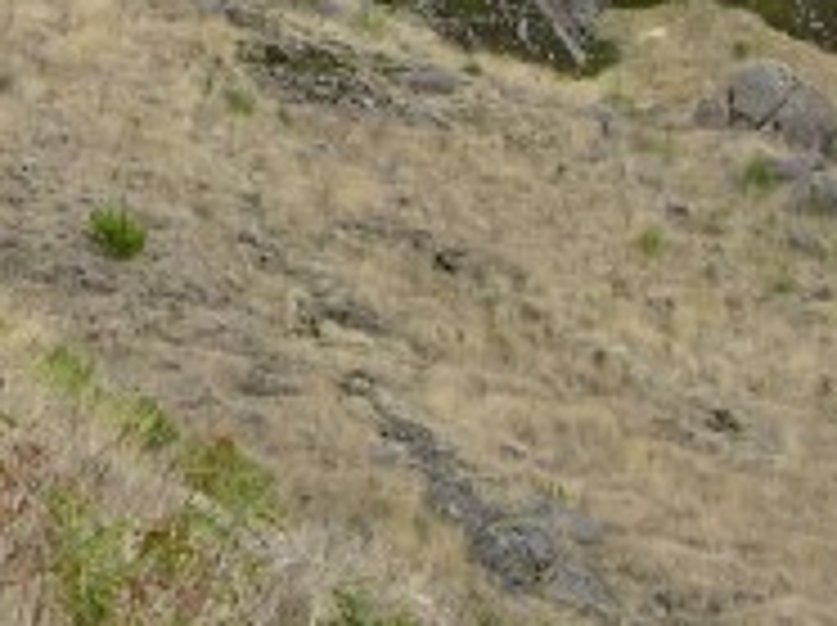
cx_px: -288
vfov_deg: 7.7
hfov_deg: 10.0
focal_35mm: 193
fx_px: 4661
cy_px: 86
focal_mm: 8.9
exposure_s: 1/154
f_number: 5
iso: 50
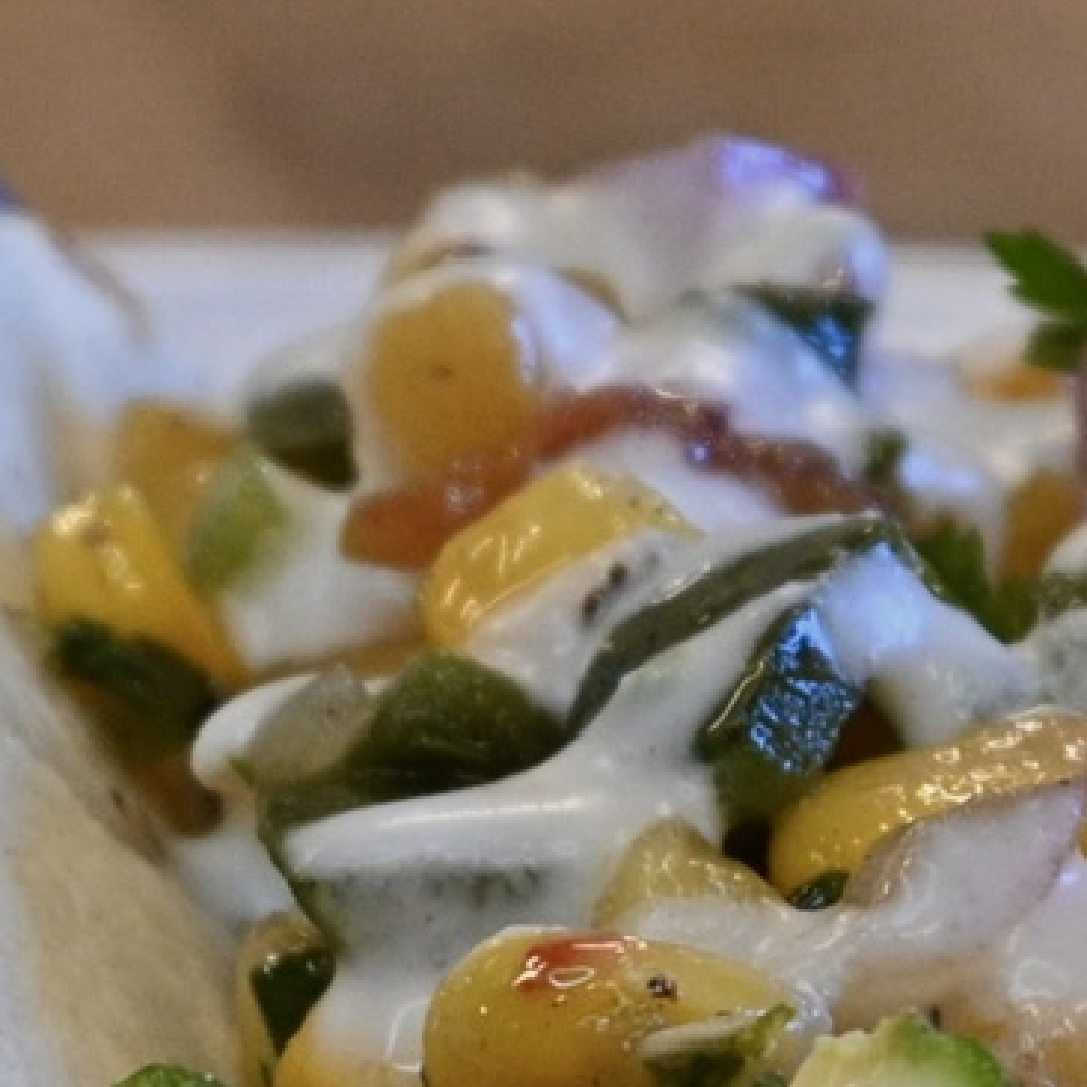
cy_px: 980
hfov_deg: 5.1
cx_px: 781
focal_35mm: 345
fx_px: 12245
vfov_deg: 5.1
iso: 1100
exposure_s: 1/125
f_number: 6
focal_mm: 43
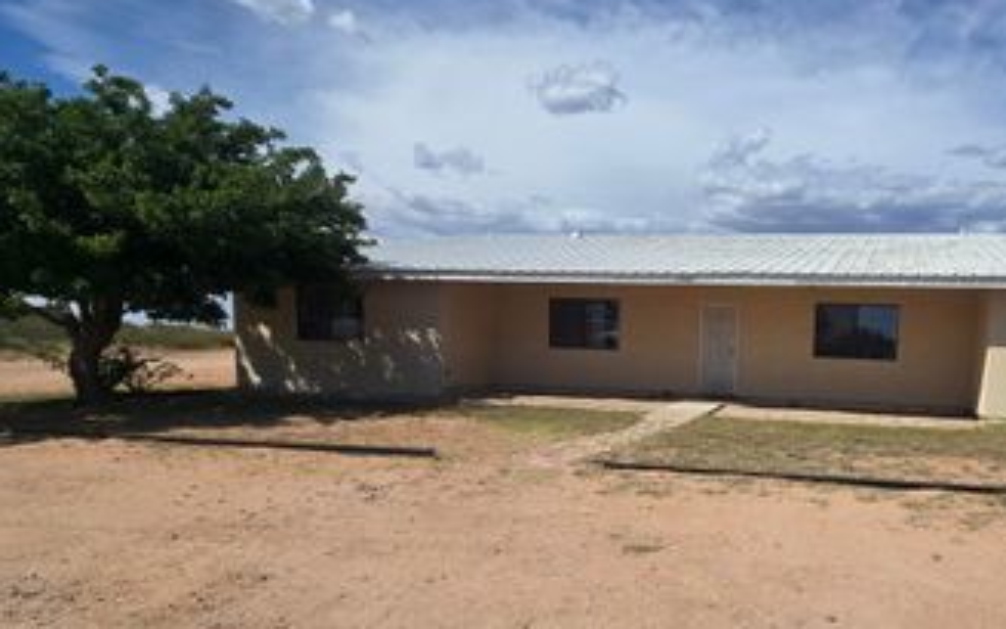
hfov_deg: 75.8
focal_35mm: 21
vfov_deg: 56.1
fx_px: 576
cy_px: 419
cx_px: 764
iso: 50
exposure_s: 1/4064
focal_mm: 2.2
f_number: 2.2
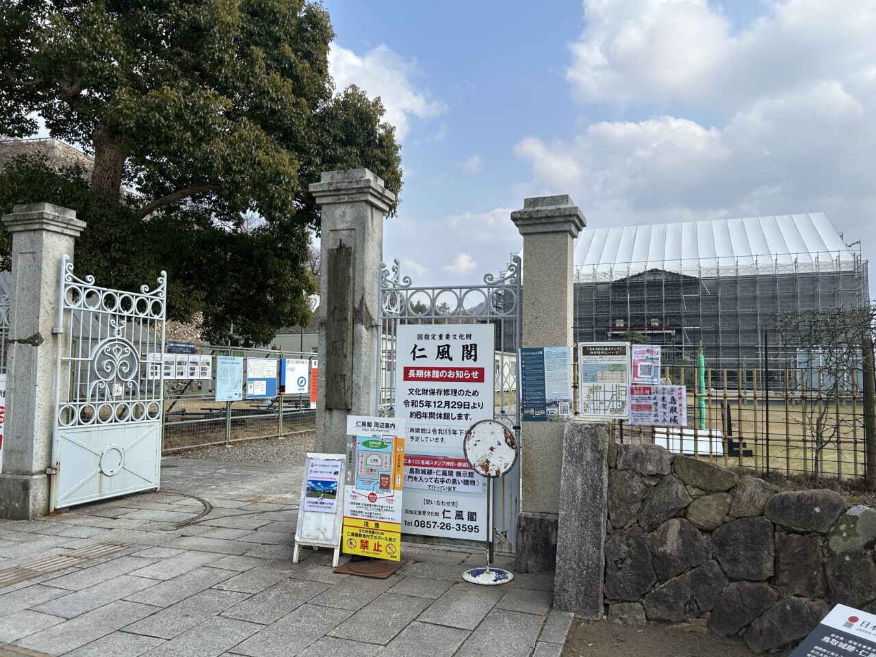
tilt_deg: +4.1
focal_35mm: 26
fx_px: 658
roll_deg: -0.5
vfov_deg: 53.1
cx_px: 438
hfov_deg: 67.3
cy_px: 328
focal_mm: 5.7
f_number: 1.5
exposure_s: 1/3165
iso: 50
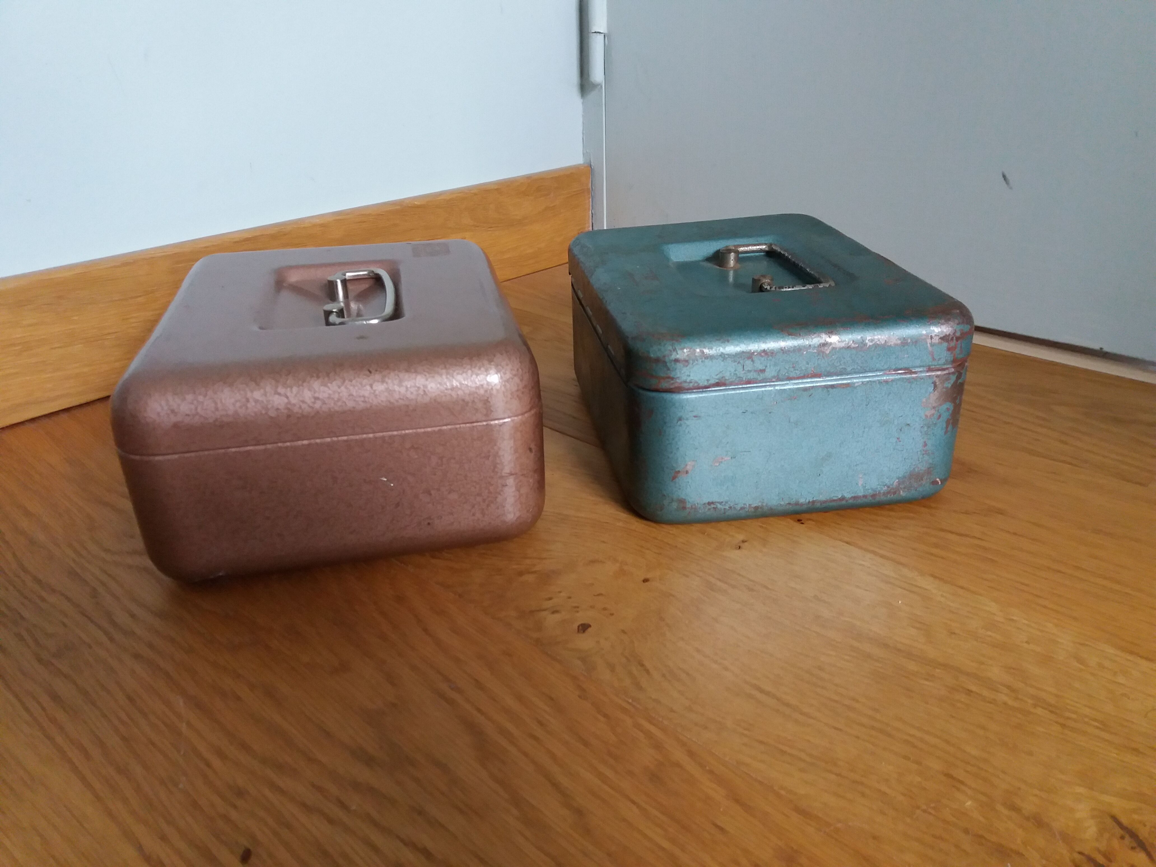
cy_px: 434
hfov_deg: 63.4
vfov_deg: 49.7
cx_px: 578
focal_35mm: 28
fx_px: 935
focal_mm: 3.7
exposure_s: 1/17
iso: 200
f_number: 1.9
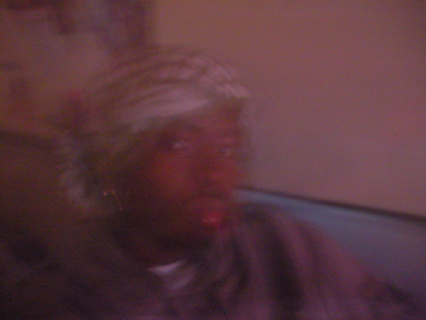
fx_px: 443
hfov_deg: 51.4
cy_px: 160
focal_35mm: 36
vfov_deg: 39.7
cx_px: 213
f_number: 3.5
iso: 800
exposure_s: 1
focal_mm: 6.3
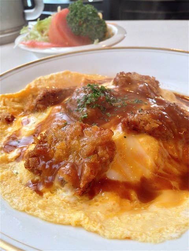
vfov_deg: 55.4
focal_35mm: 33
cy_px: 126
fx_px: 240
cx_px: 94
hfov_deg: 42.9
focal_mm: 4.12
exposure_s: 1/30
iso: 64
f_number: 2.4
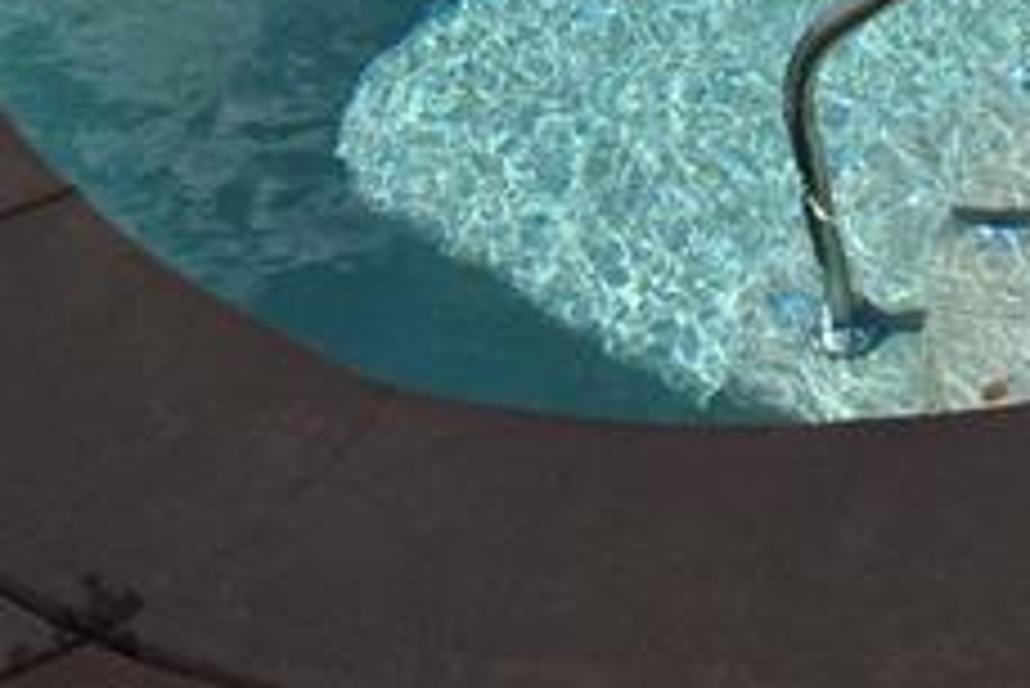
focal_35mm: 67
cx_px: 864
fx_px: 1918
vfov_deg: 16.4
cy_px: -614
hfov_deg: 29.2
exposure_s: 1/200
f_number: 11
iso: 100
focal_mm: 10
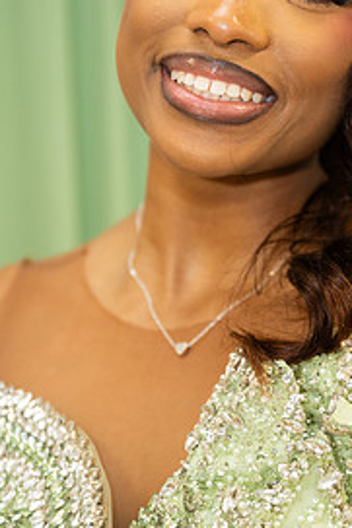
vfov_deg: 17.6
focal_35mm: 116
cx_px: 259
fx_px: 1703
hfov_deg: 11.8
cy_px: 181
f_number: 2.8
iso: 1000
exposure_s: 1/200
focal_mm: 70
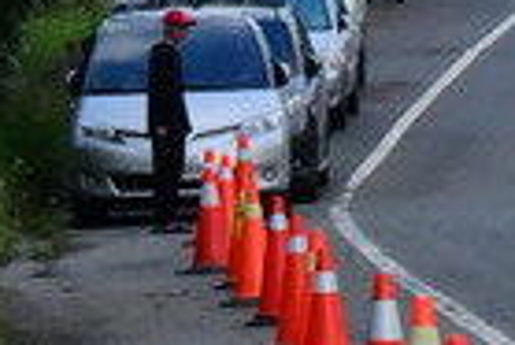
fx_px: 9666
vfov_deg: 2.0
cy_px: 83
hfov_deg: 3.0
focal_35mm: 675
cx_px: 815
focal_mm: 120
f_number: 16
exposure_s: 1/4000
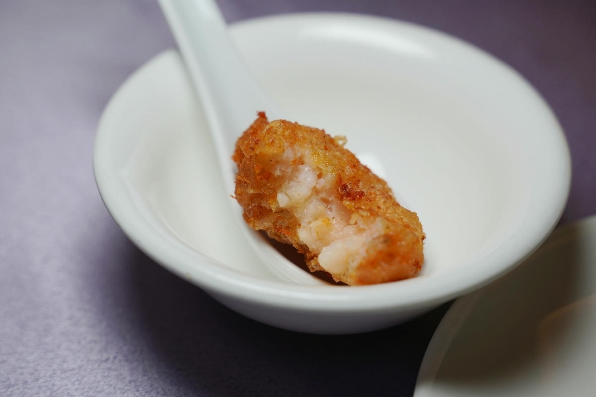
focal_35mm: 75
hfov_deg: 27.0
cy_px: 198
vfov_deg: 18.2
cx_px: 298
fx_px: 1242
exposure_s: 1/125
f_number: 5
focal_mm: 75
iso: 100
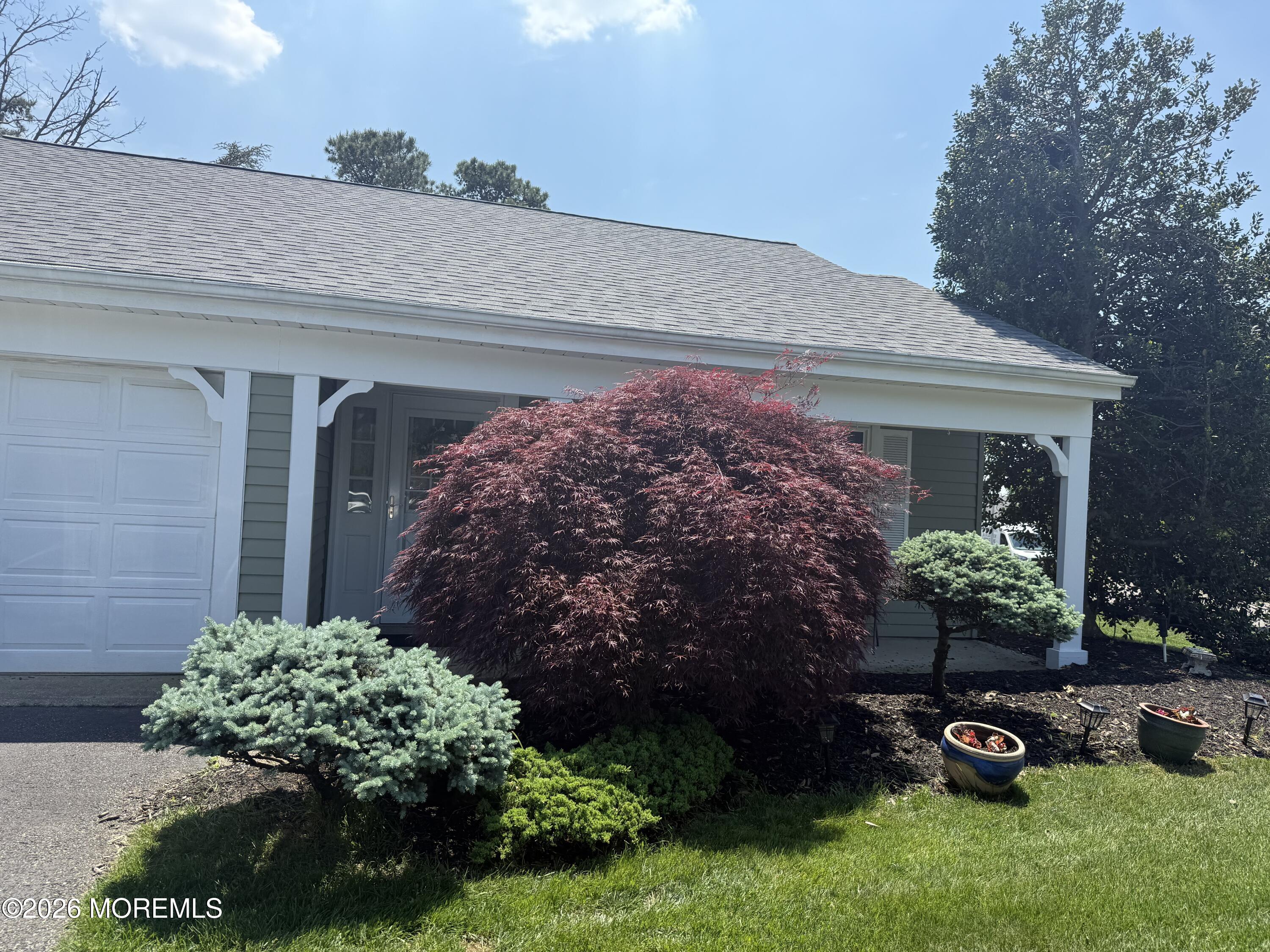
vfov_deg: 56.8
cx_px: 635
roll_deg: -2.0
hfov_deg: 71.6
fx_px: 881
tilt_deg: +0.5
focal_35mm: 24
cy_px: 476
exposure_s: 1/3584
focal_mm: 6.76
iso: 80
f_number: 1.78
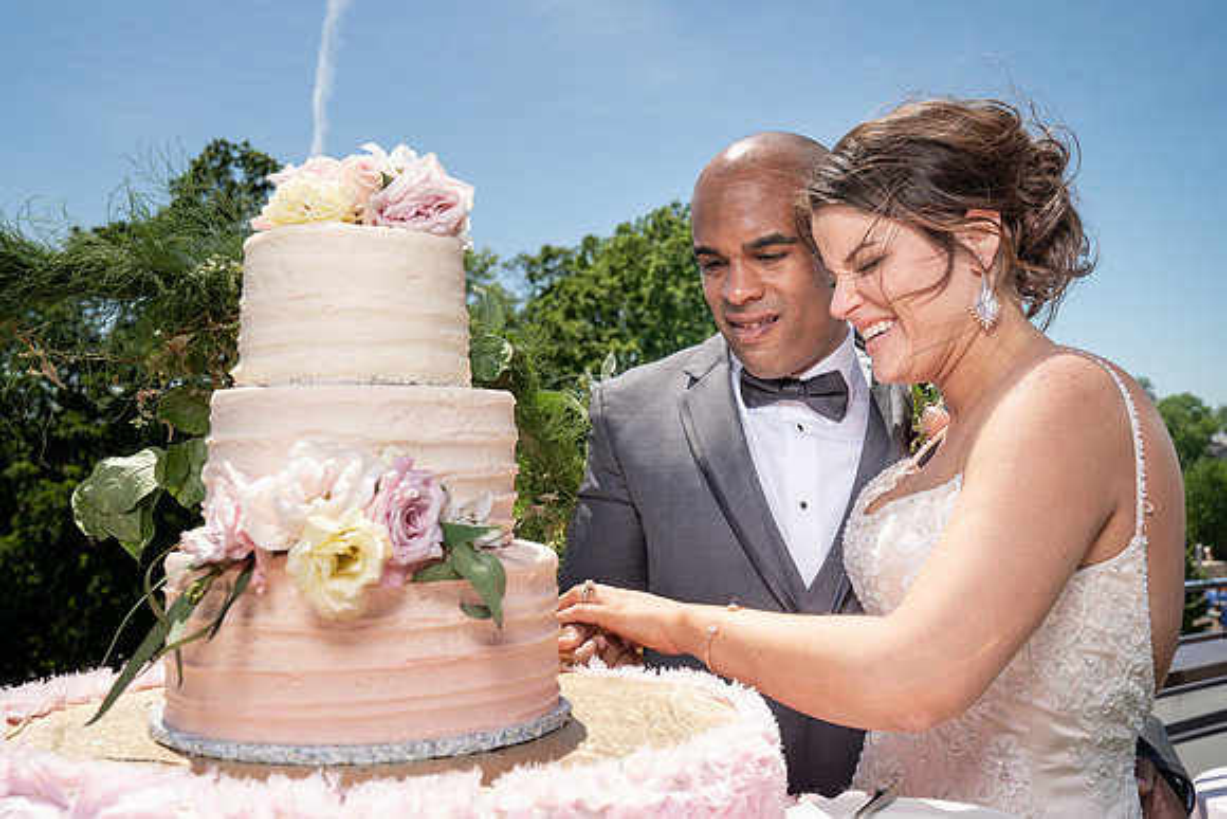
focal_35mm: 37
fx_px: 1267
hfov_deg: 51.7
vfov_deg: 35.8
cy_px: 392
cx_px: 628
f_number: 7.1
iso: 50
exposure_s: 1/250
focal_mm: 35
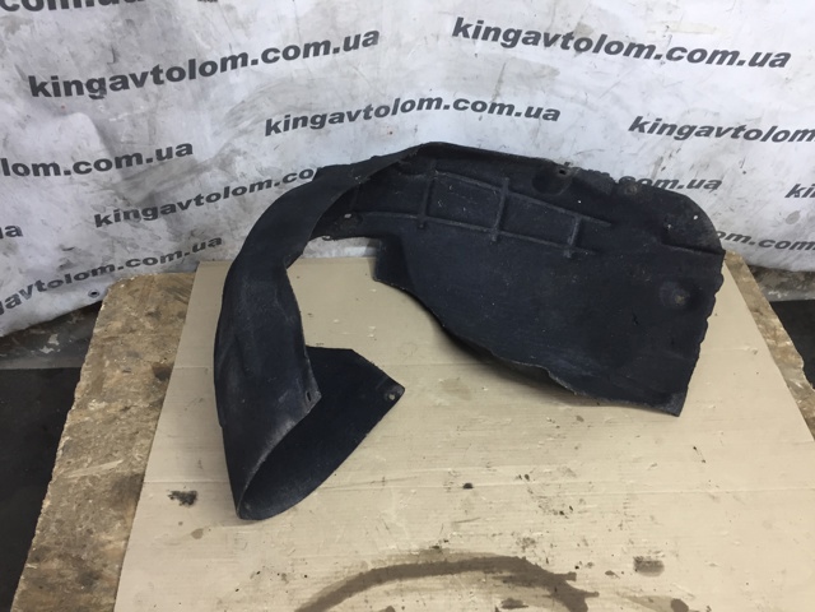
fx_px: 683
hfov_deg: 61.7
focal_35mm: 29
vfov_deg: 48.2
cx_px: 408
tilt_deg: -45.3
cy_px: 306
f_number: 2.2
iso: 80
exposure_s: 1/33
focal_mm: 4.15
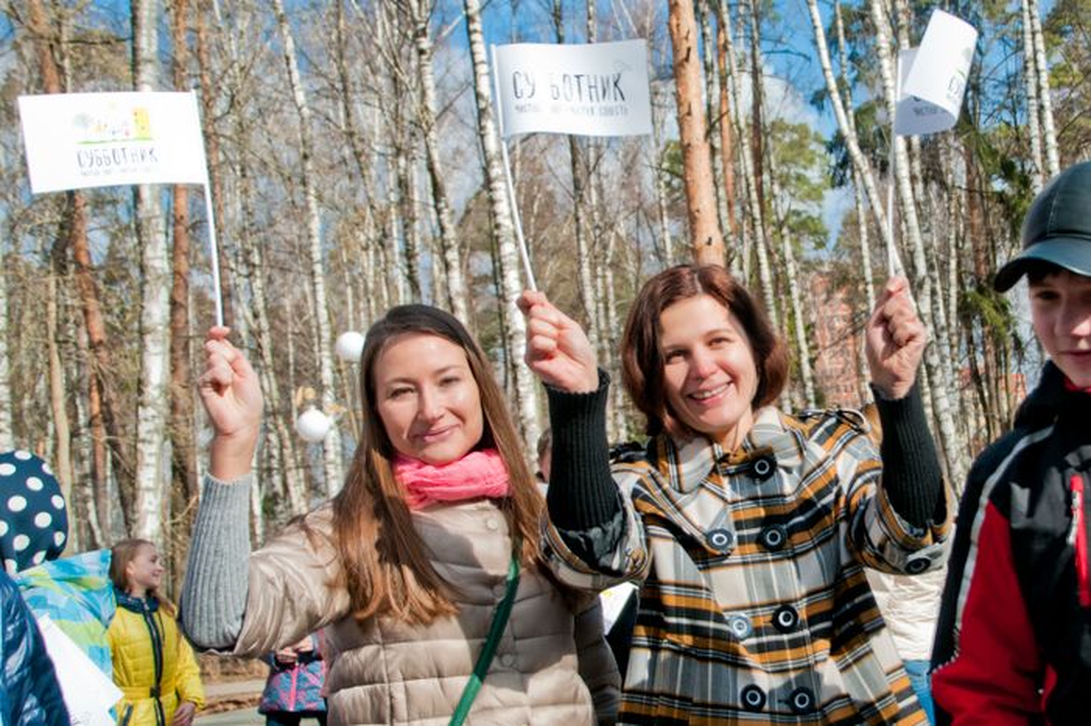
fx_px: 1362
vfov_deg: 29.8
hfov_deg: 43.6
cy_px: 363
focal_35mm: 45
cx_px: 546
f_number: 4.5
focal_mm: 30
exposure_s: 1/1250
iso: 320
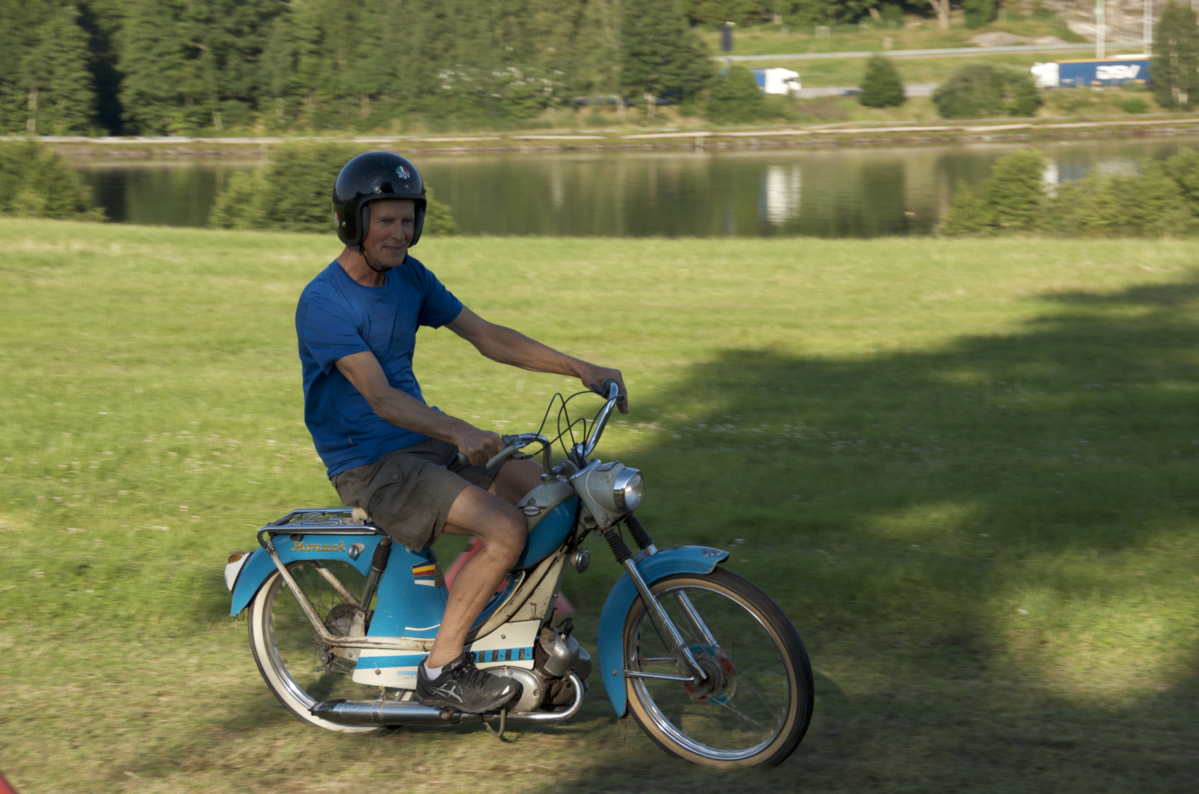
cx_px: 600
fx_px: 3490
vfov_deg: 13.0
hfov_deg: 19.5
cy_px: 397
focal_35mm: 105
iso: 140
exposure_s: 1/250
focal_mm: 70
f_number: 8
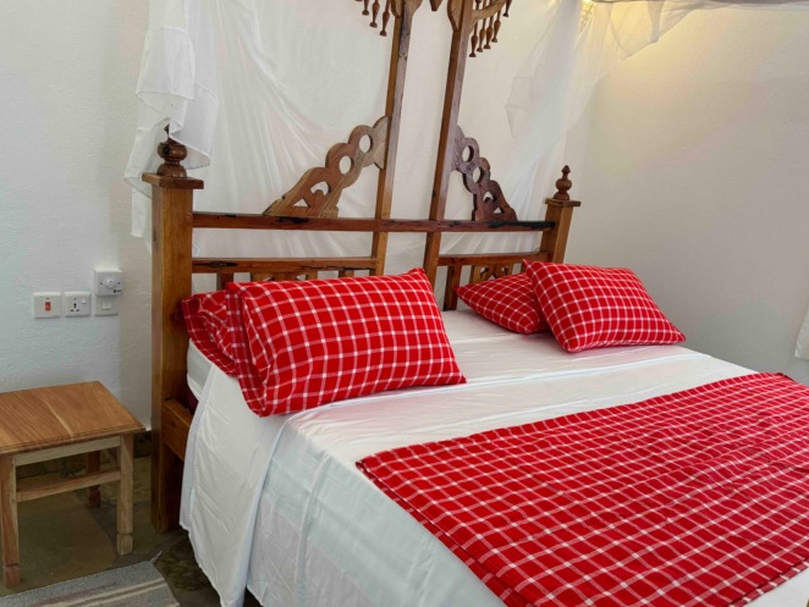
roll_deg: -6.7
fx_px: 678
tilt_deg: -16.8
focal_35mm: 29
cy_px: 341
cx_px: 413
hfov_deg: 61.6
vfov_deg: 48.1
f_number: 1.78
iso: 200
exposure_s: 1/109
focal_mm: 6.76
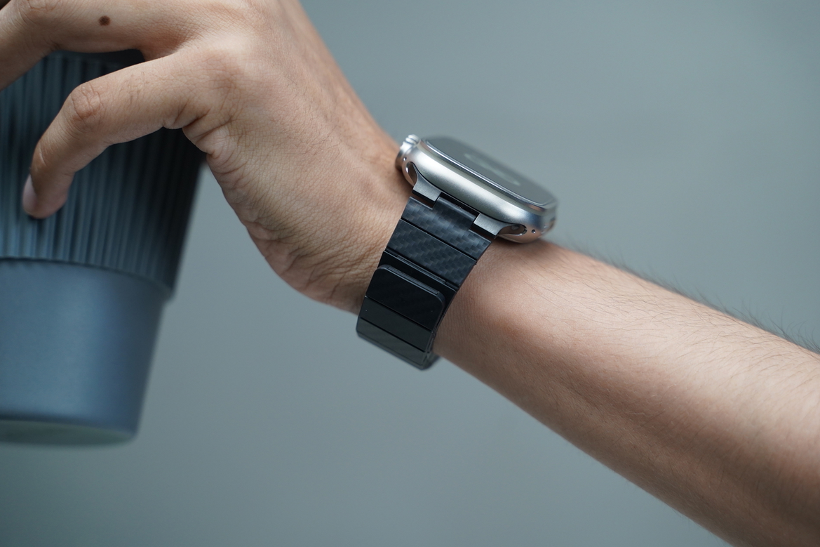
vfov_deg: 17.7
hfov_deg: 26.3
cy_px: 272
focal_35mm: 77
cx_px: 419
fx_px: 1754
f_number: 4
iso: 1250
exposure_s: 1/80
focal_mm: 75
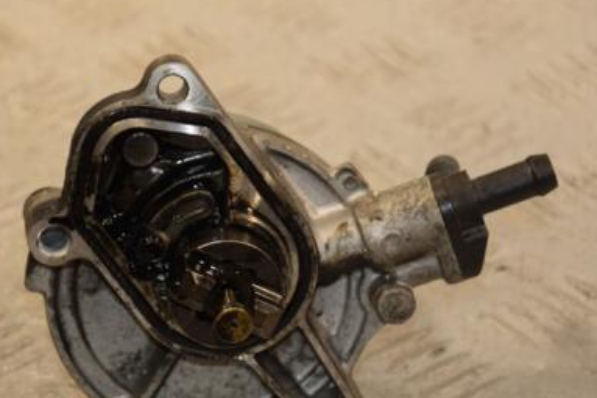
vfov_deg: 5.6
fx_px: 4091
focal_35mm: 247
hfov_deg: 8.3
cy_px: 264
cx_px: 204
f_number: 5.6
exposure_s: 1/160
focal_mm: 105
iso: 800
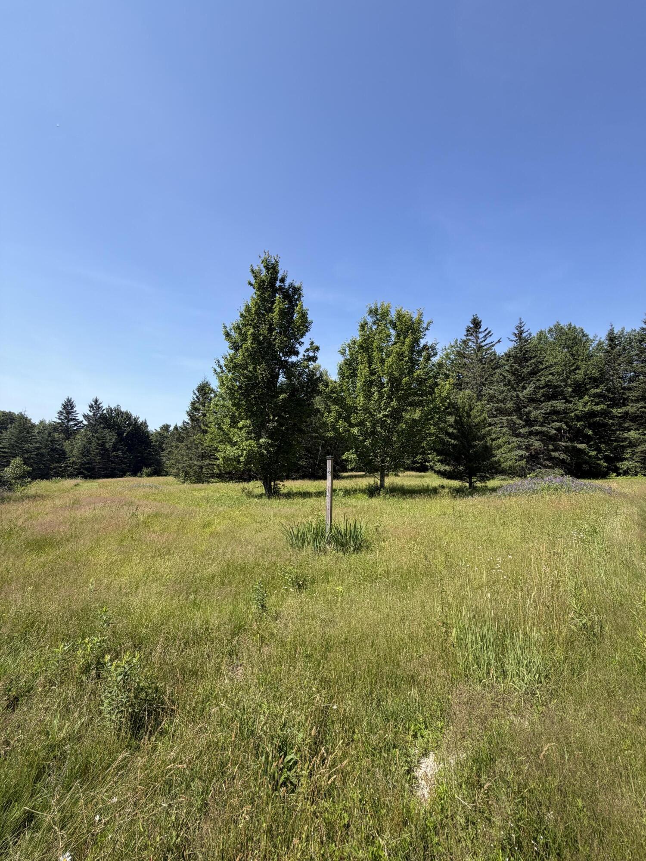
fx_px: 348
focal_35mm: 14
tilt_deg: +6.8
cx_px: 323
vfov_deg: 102.1
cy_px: 430
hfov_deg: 85.7
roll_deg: +0.3
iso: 32
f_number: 2.2
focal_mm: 2.22
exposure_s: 1/770
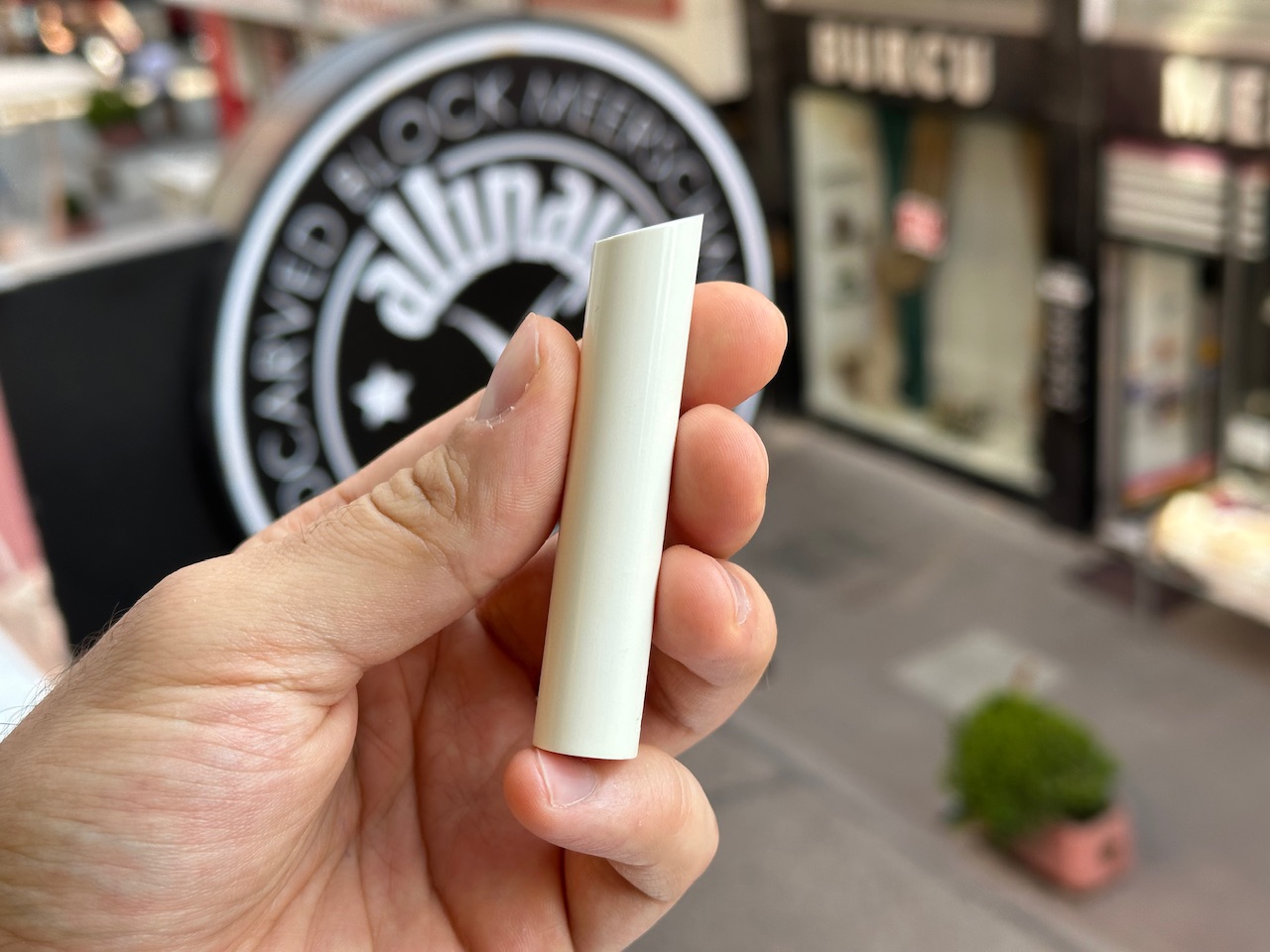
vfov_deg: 30.3
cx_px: 635
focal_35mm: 48
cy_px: 476
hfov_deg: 39.7
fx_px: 1761
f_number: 1.78
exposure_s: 1/460
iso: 64
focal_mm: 6.86
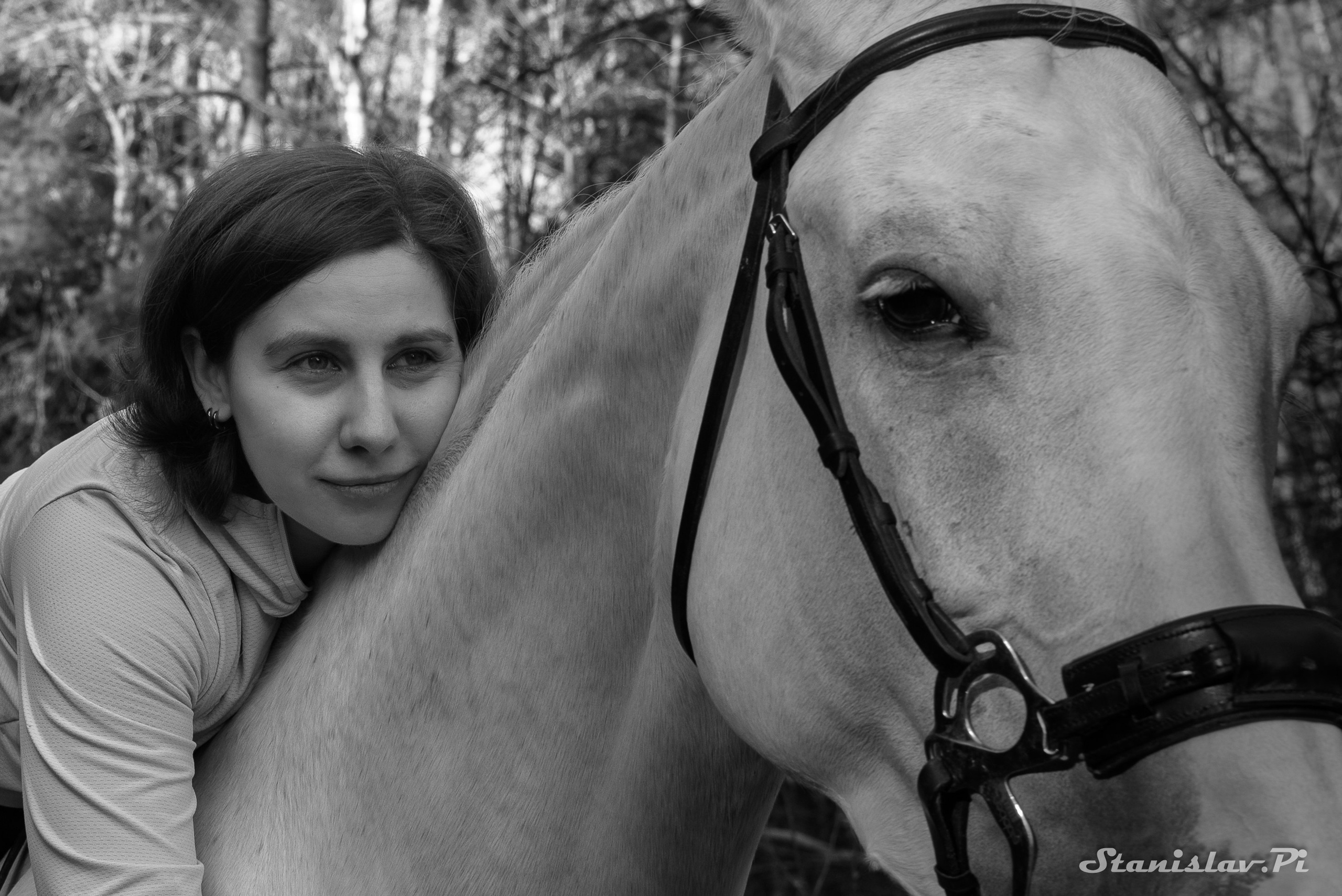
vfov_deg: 13.7
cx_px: 378
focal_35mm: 100
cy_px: 490
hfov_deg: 20.3
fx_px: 3719
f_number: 8
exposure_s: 1/100
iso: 200
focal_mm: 48
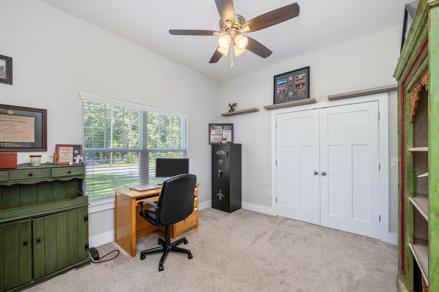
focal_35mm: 14
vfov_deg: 81.1
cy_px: 146
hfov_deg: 104.3
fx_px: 171
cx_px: 220
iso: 400
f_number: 9
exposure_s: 1/50
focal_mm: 14
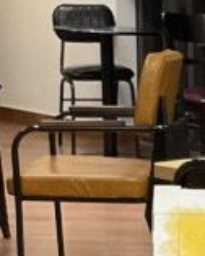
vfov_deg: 10.5
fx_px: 1362
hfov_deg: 8.2
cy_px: 339
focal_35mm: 180
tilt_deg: -15.8
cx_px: 418
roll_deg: -2.3
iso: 64
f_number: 1.8
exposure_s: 1/93
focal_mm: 3
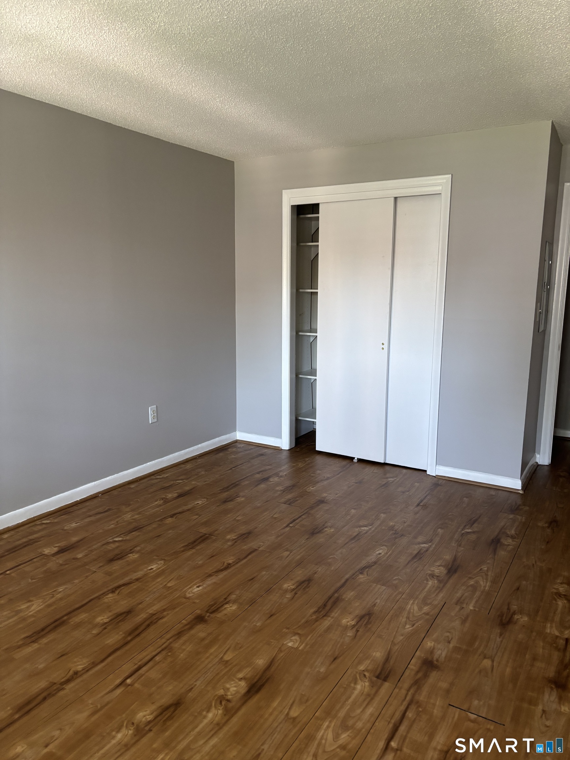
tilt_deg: -8.5
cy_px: 380
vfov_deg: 67.3
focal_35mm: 26
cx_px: 285
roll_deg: -1.0
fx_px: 571
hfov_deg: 53.1
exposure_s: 1/60
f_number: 1.6
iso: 250
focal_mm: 5.96
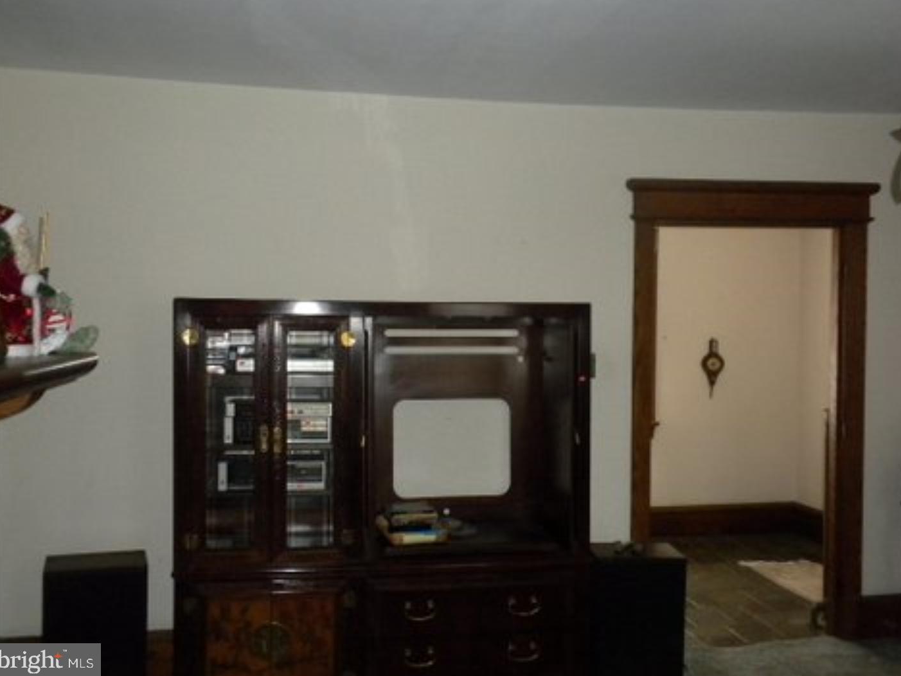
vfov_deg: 37.7
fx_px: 989
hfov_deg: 49.0
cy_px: 333
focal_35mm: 38
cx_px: 451
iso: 400
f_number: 3.5
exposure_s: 1/30
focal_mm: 6.6
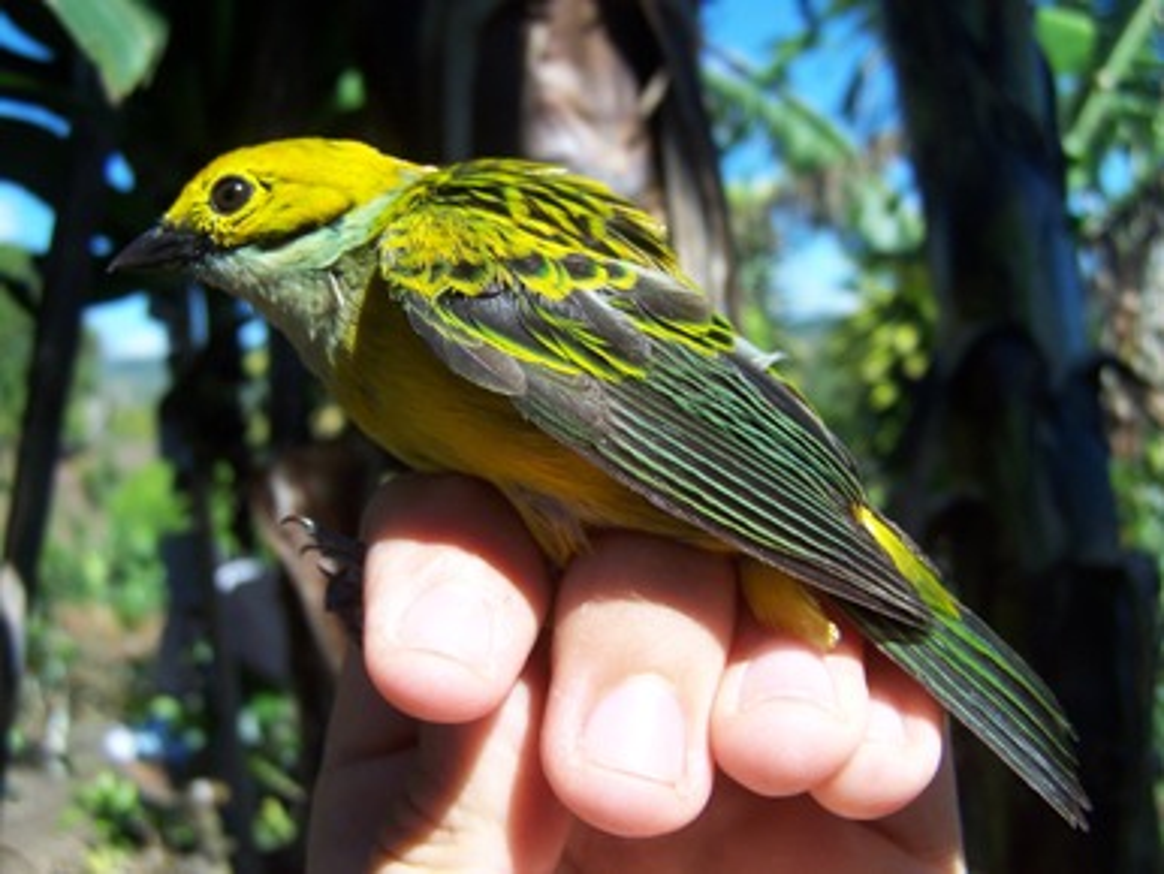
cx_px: 582
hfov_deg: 48.9
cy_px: 437
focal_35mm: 38
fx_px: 1279
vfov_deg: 37.8
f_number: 2.8
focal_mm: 6.3
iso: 80
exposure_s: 1/750
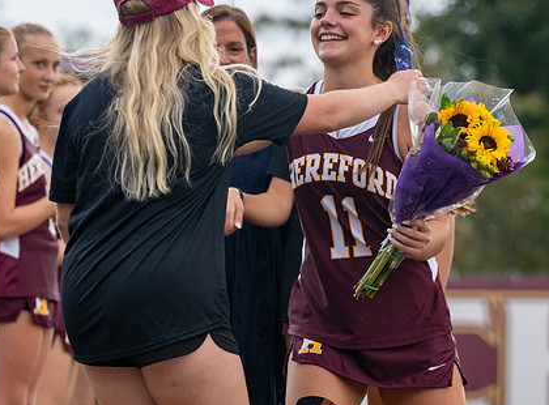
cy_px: 205
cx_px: 329
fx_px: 5393
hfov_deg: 5.8
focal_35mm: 342
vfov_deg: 4.3
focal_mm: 160
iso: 1400
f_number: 4.5
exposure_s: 1/640
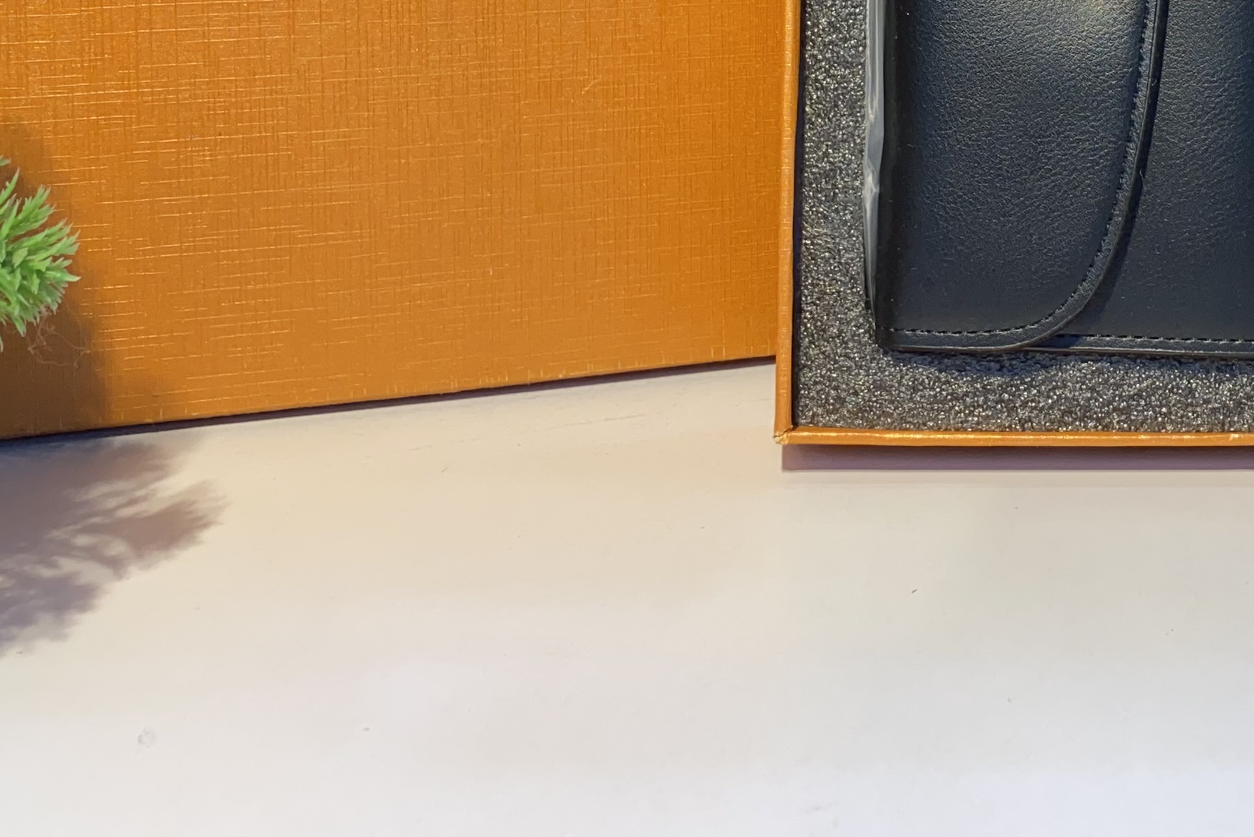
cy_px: -110
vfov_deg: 21.0
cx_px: 1014
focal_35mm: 61
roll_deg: -1.9
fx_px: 2125
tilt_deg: -10.3
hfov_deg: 32.0
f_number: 1.8
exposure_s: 1/131
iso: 32
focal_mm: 4.25
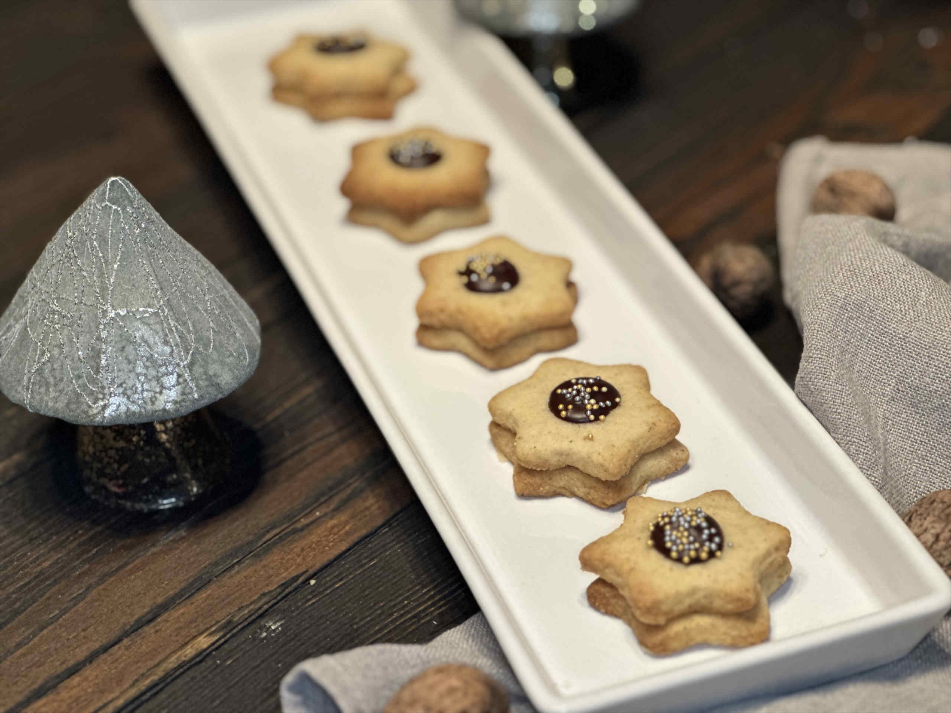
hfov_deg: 25.3
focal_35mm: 77
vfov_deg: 19.1
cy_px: 356
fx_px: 2115
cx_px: 476
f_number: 2.8
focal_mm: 9
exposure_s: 1/33
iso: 200
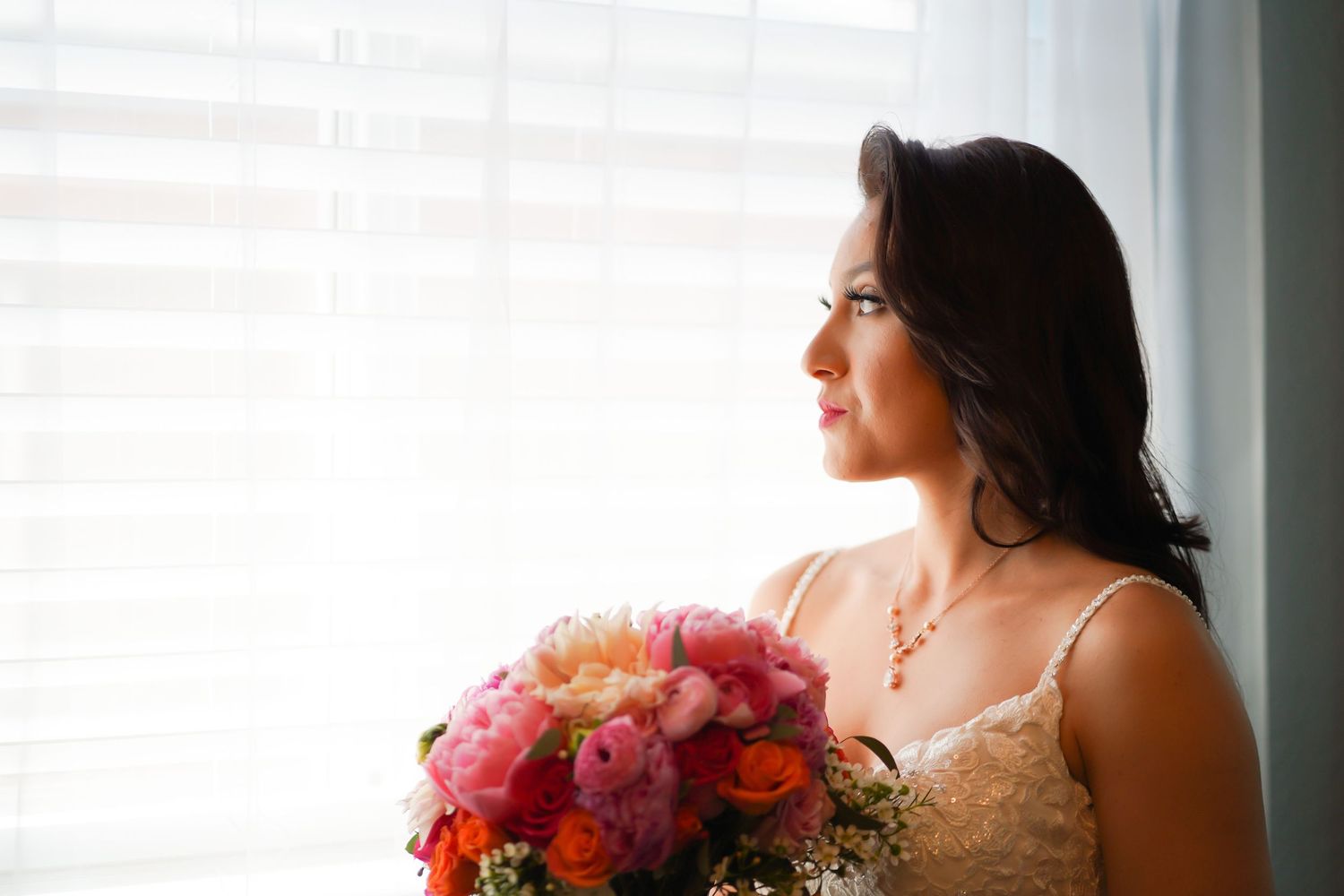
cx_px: 672
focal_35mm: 85
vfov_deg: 16.1
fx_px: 3173
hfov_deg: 23.9
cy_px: 448
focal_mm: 85
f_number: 1.8
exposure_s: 1/250
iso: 100
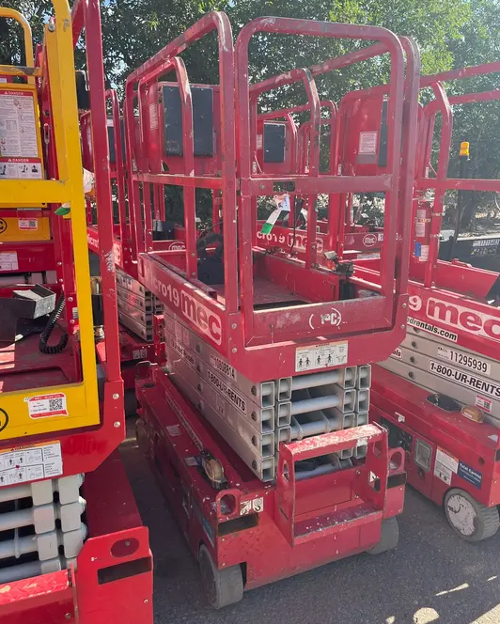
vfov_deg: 62.2
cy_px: 315
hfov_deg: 51.6
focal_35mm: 28
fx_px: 517
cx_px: 247
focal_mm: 5.1
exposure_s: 1/816
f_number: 1.6
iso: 50
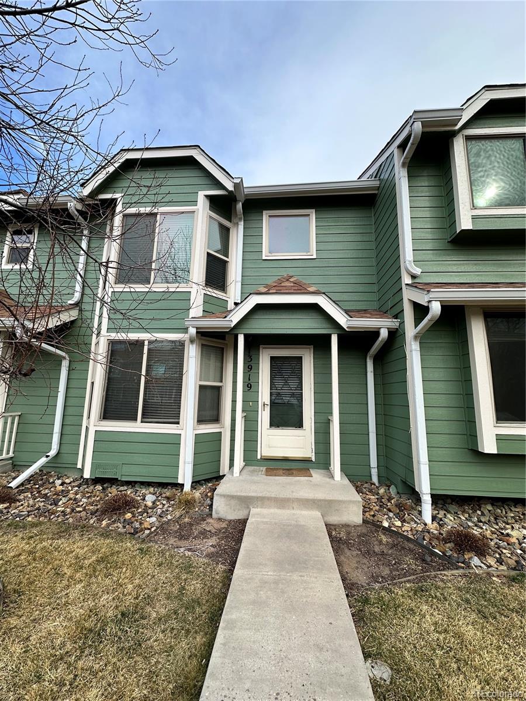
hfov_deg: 85.7
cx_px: 263
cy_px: 350
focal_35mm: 14
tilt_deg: +9.6
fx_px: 284
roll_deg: -0.7
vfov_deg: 102.1
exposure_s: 1/581
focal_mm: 2.22
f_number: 2.2
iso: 40
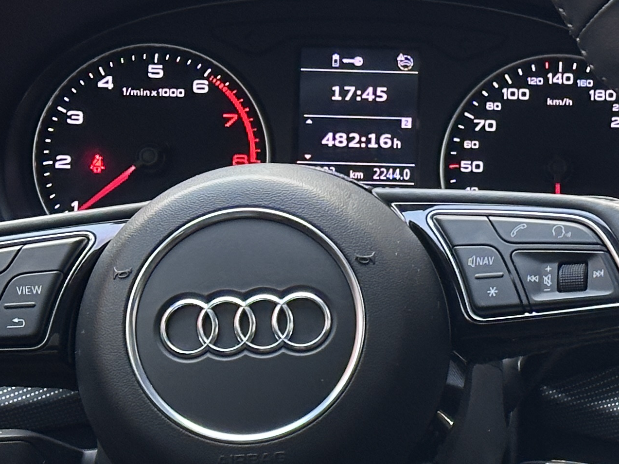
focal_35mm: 152
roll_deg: +0.3
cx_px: 658
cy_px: 337
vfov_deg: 9.7
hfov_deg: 12.8
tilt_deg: -15.4
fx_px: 2718
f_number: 1.78
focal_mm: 6.86
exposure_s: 1/49
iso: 200
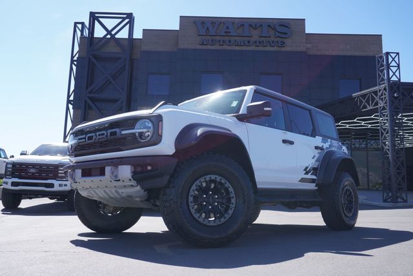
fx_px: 362
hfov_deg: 59.4
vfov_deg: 41.8
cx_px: 206
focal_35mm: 32
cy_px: 138
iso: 100
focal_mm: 21
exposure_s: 1/160
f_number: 6.3
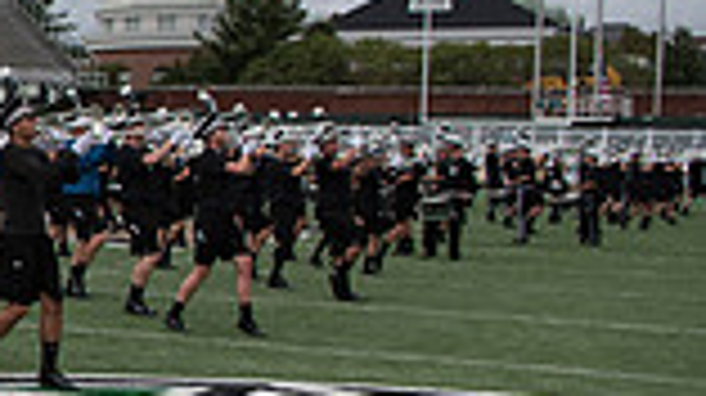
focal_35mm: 93
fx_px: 1740
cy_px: 263
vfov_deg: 13.0
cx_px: -594
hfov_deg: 17.9
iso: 640
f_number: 5.6
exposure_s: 1/3200
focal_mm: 24
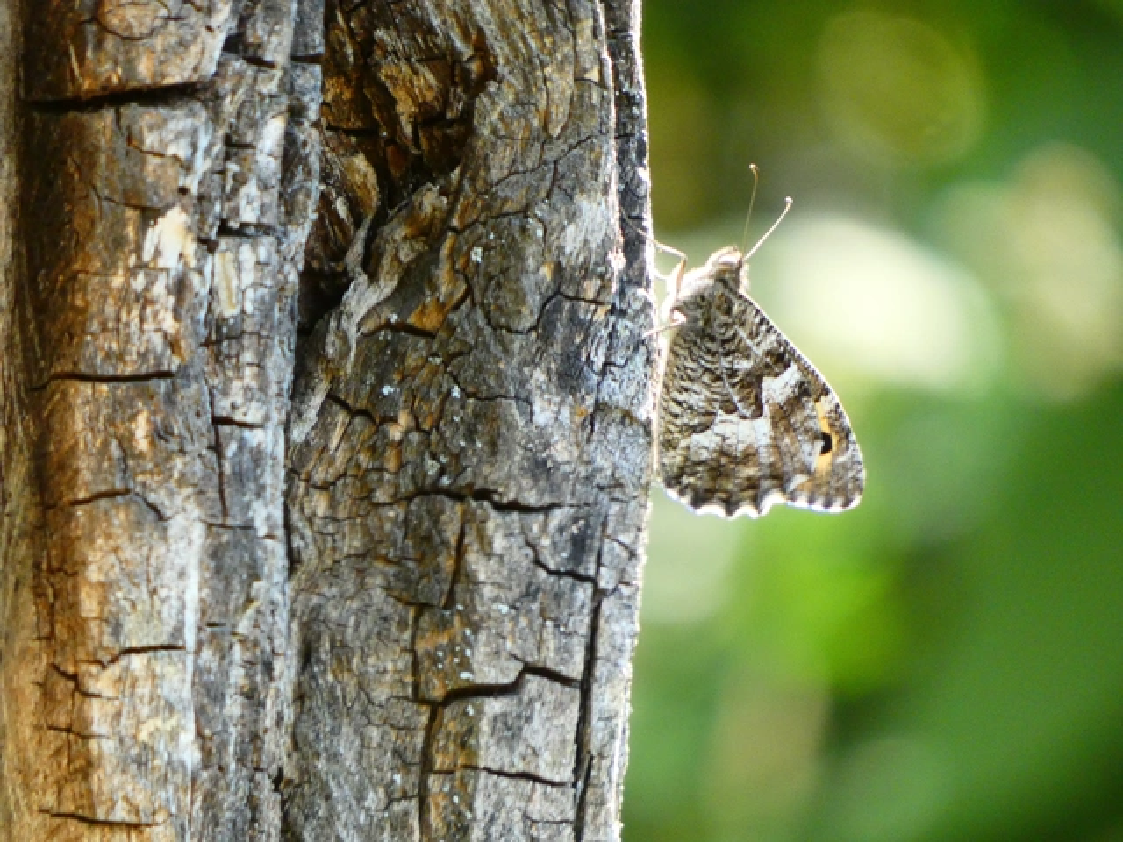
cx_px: 562
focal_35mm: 1200
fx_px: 38930
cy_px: 421
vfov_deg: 1.2
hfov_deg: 1.7
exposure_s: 1/100
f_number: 5.9
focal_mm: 215
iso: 400
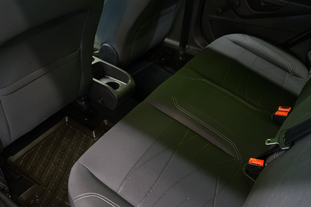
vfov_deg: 41.1
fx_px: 276
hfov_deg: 58.7
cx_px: 156
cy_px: 104
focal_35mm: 32
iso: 2000
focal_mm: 32
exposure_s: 1/20
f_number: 4
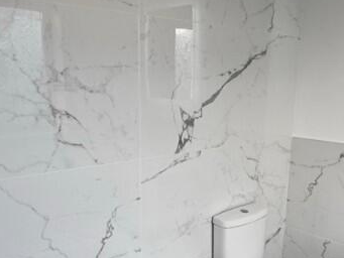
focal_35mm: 42
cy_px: 180
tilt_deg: -14.5
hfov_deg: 44.7
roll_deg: -1.0
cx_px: 191
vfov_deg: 33.9
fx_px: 418
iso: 40
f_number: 2.2
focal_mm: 2.22
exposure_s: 1/182
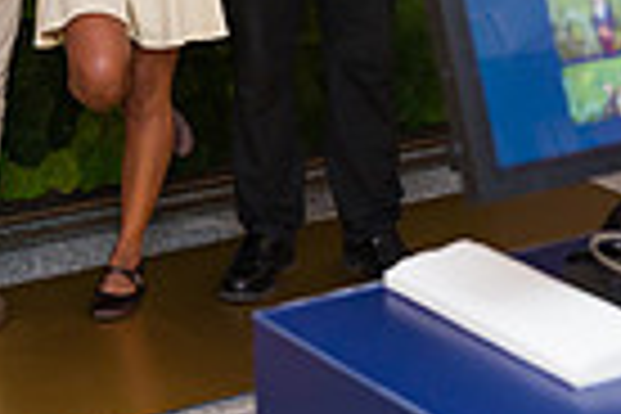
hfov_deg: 16.4
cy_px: -135
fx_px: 2156
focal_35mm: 125
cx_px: 270
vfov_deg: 10.7
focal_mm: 29
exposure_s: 1/200
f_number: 3.2
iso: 800
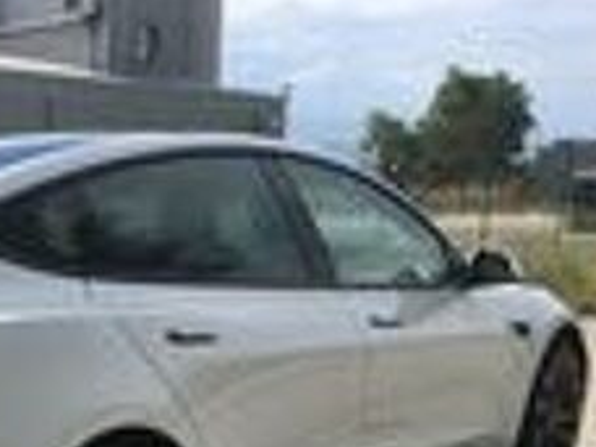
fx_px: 1050
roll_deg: +0.9
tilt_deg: -12.3
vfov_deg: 23.1
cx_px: 21
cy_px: 447
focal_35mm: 61
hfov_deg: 29.8
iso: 25
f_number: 2.2
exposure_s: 1/1789
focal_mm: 4.15
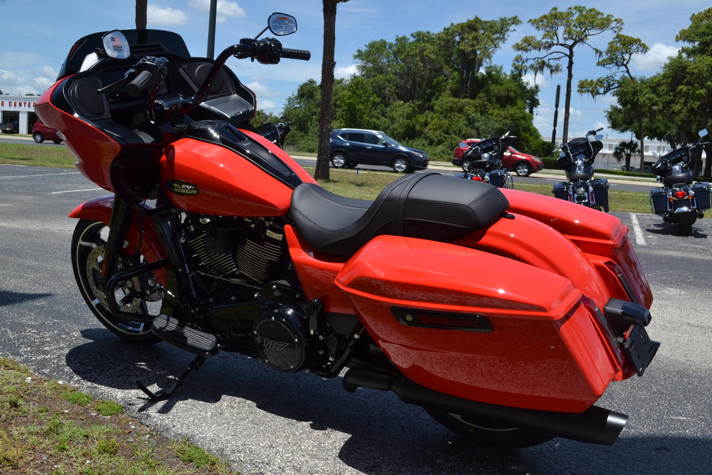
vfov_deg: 36.9
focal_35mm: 36
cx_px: 356
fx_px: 712
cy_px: 238
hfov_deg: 53.1
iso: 100
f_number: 8
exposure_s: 1/250
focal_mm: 24
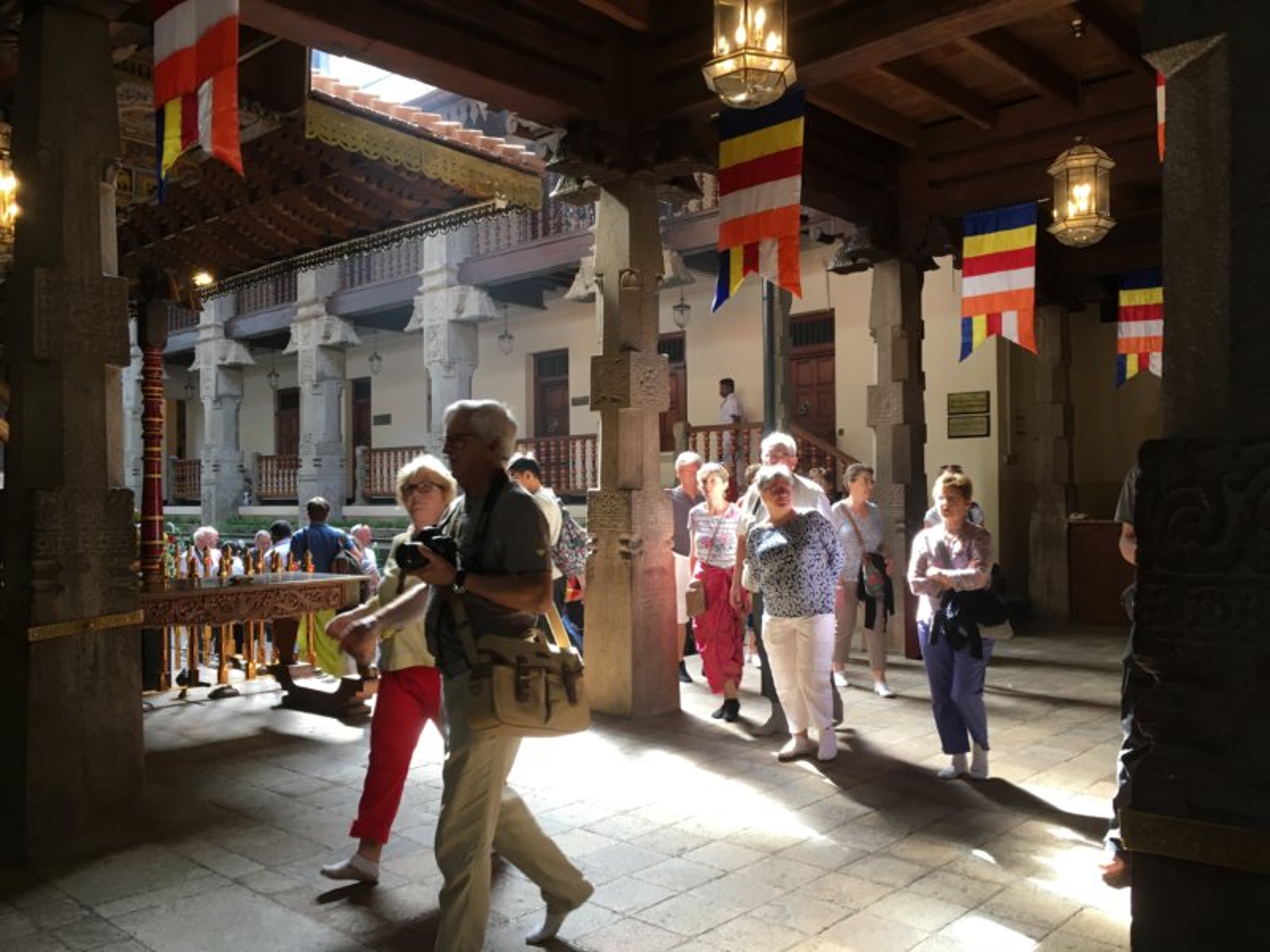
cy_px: 476
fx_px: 1064
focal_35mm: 29
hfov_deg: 61.7
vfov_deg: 48.2
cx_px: 635
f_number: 2.2
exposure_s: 1/33
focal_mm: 4.15
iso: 40
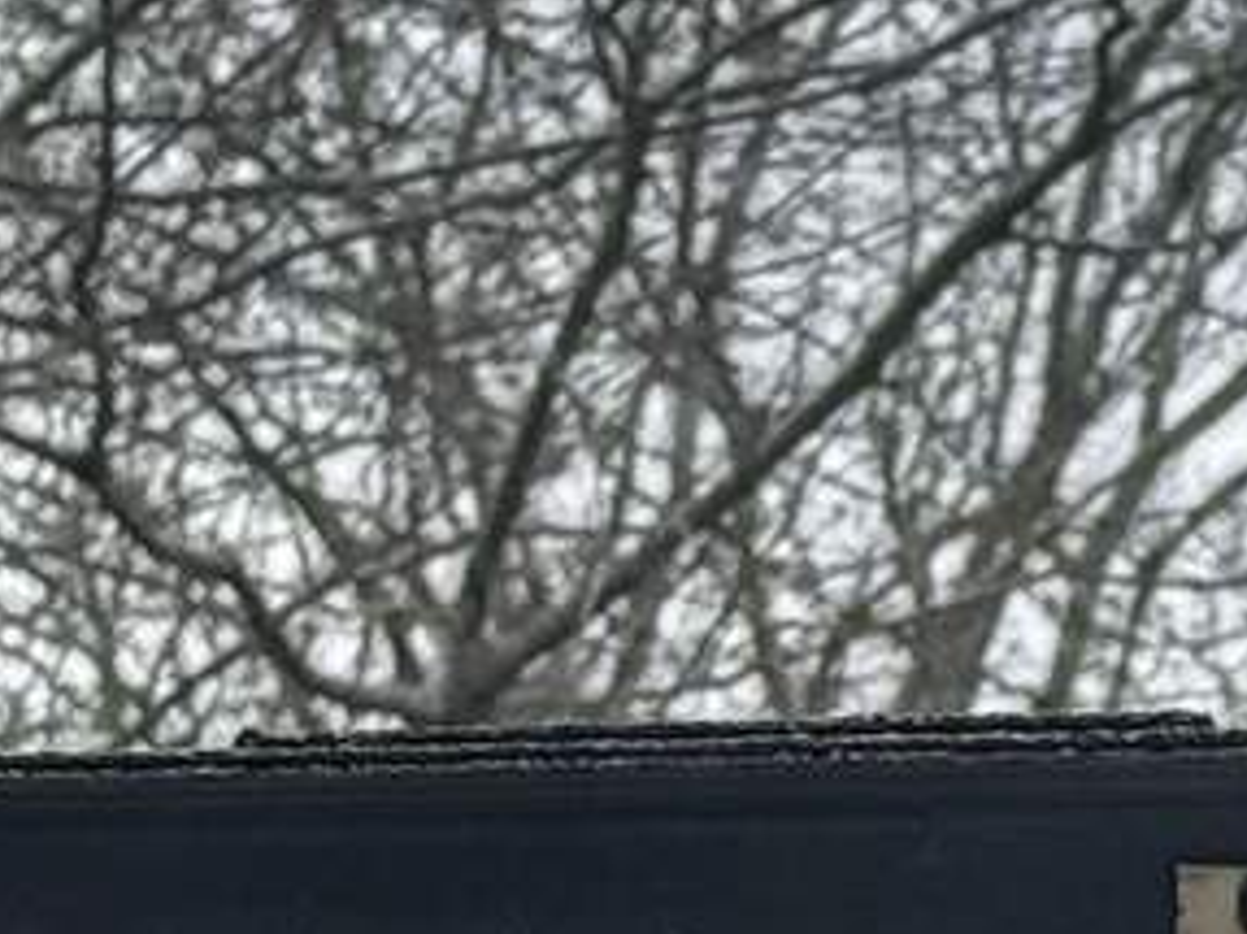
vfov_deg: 4.3
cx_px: 1781
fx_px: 12351
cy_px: 1855
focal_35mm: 343
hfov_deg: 5.7
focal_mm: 6.76
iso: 64
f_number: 1.78
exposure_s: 1/1869
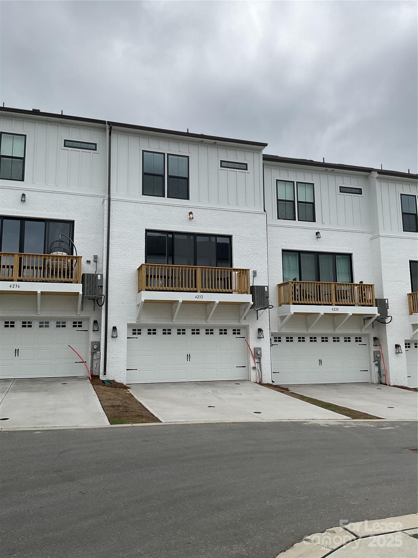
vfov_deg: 61.7
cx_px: 209
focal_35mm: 29
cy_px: 279
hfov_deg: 48.2
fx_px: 467
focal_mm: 3
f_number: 1.8
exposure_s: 1/2667
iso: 16
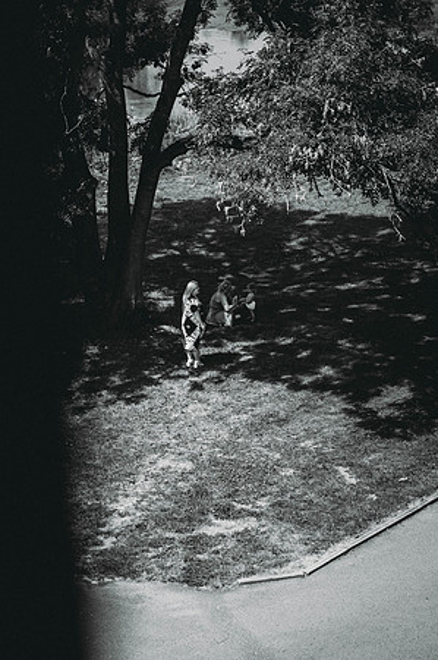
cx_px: 219
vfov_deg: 23.9
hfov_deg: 16.0
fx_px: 1555
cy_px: 330
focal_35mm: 85
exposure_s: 1/3200
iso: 100
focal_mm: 85
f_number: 1.8
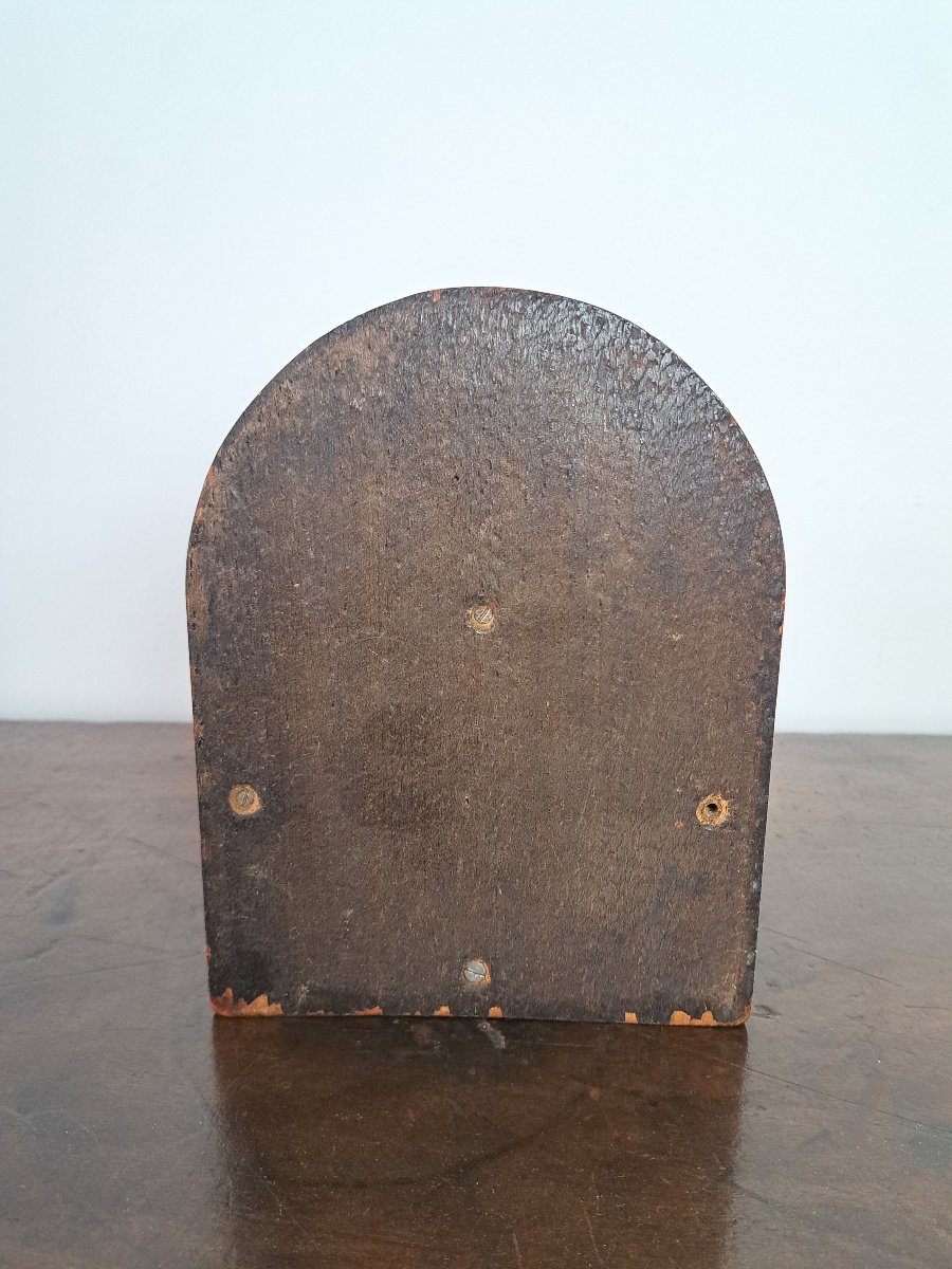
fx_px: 880
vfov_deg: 71.6
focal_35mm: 24
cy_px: 634
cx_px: 476
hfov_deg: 56.8
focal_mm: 5.23
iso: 200
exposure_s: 1/50
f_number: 1.8
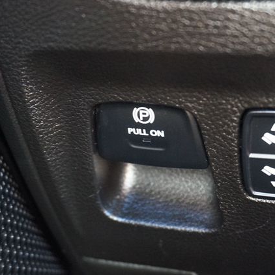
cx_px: 186
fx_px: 521
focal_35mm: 58
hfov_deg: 29.3
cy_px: 138
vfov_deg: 29.6
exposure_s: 1/13
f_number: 5
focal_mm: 30
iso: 3200
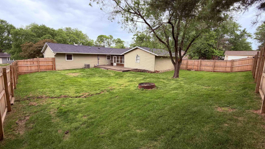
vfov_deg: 67.0
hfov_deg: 99.3
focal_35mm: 16
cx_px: 137
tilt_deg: -7.7
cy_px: 70
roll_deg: -1.6
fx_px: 112
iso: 50
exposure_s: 1/121
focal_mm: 2.22
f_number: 2.2
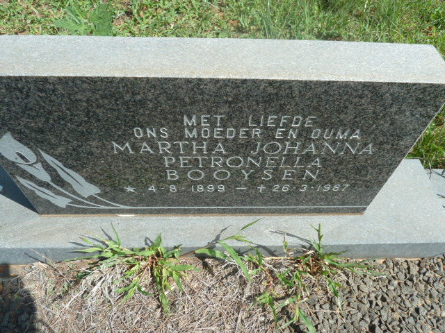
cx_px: 222
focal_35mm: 25
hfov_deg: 69.4
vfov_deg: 54.9
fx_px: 321
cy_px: 166
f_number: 4
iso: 80
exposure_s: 1/400
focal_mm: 4.1
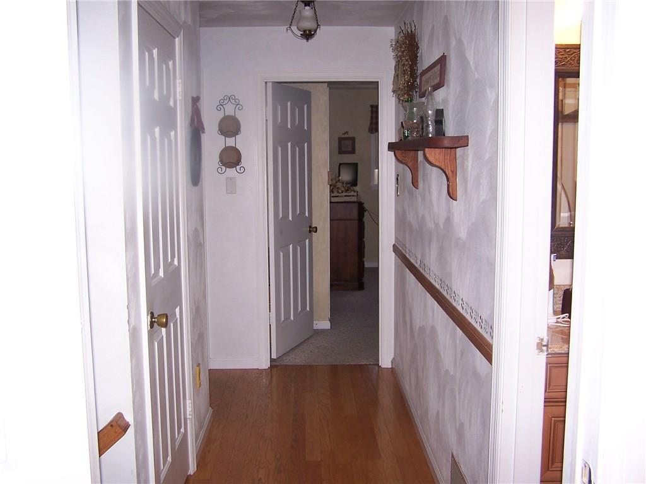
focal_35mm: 38
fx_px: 709
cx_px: 323
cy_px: 242
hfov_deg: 49.0
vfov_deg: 37.7
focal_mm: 6.3
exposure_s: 1/60
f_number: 2.8
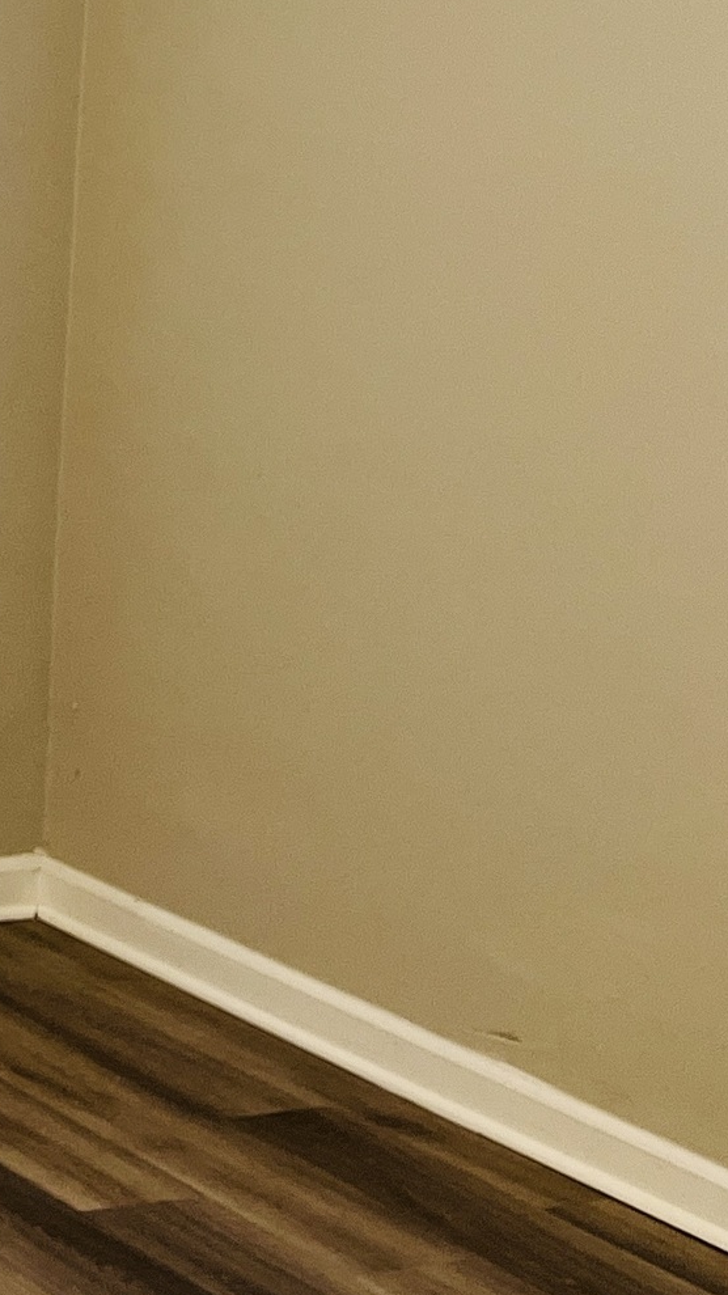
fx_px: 3021
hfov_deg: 11.0
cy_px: 119
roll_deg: -1.3
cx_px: -1151
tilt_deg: -4.7
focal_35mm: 88
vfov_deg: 23.5
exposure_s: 1/120
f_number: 1.6
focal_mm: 5.1
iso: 125
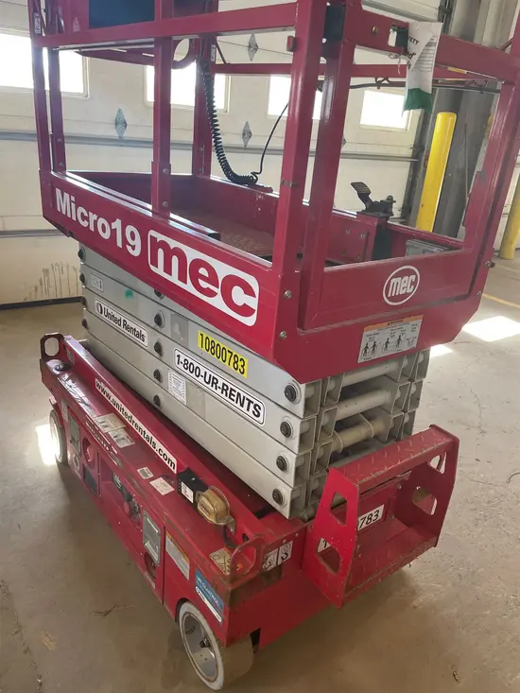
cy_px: 346
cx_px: 260
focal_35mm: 26
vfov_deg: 67.3
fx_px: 521
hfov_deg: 53.1
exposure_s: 1/109
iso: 125
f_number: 1.6
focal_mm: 4.2
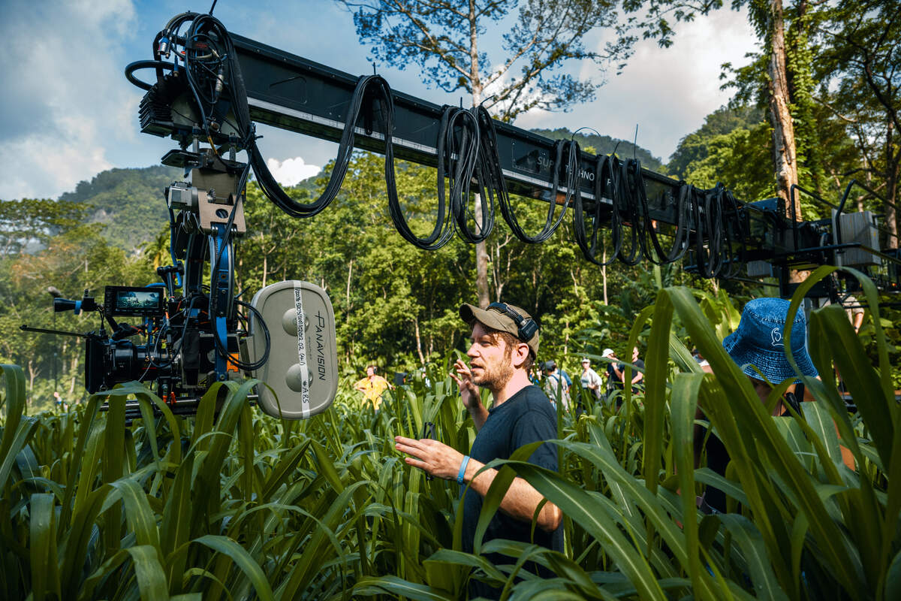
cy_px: 300
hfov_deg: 73.7
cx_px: 450
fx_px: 601
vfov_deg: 53.1
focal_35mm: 24
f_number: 4
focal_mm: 24
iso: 800
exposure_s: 1/1250
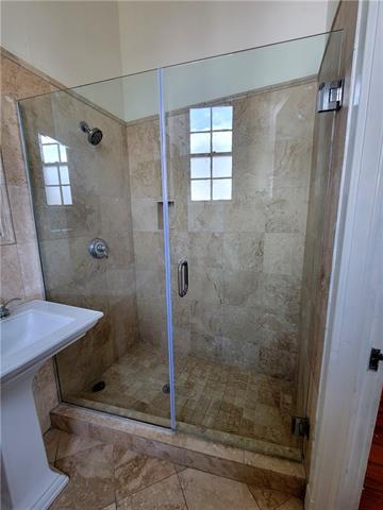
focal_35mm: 13
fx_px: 192
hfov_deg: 89.9
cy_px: 255
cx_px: 192
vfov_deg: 106.2
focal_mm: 2.2
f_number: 2.2
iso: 64
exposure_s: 1/60.2
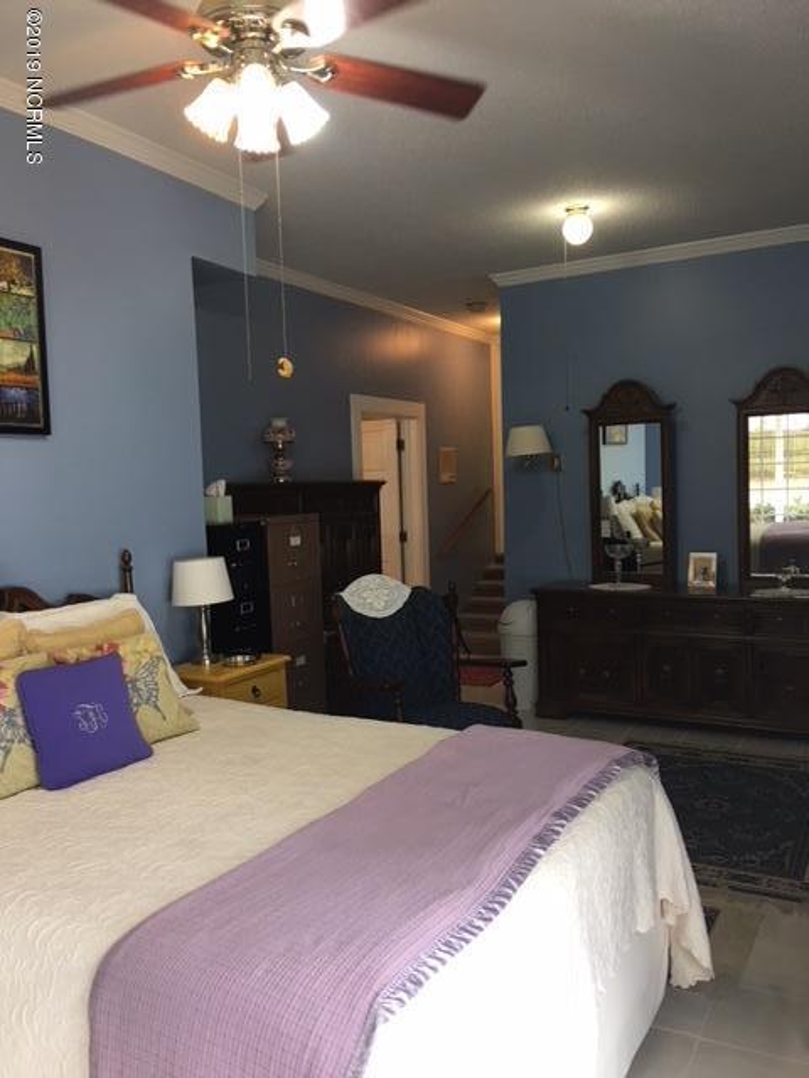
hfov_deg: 48.2
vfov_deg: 61.7
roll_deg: +1.2
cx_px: 404
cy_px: 539
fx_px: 904
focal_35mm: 29
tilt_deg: -2.7
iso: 25
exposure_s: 1/15
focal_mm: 4.15
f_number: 2.2
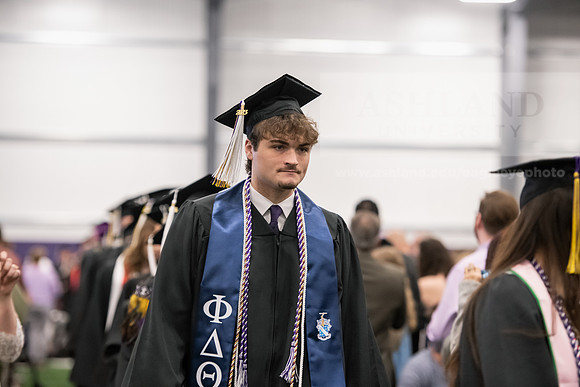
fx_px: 2175
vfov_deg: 10.2
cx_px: 290
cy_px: 194
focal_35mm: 135
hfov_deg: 15.2
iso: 3200
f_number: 3.2
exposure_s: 1/200
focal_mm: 135
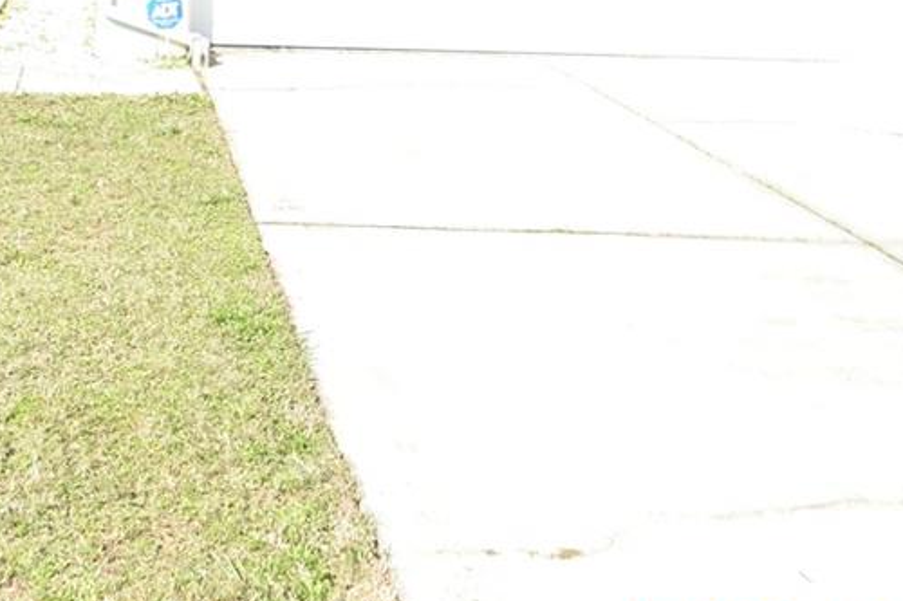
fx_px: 1204
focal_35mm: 48
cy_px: -173
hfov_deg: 38.5
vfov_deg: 24.6
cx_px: 103
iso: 200
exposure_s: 1/250
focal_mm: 10
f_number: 8
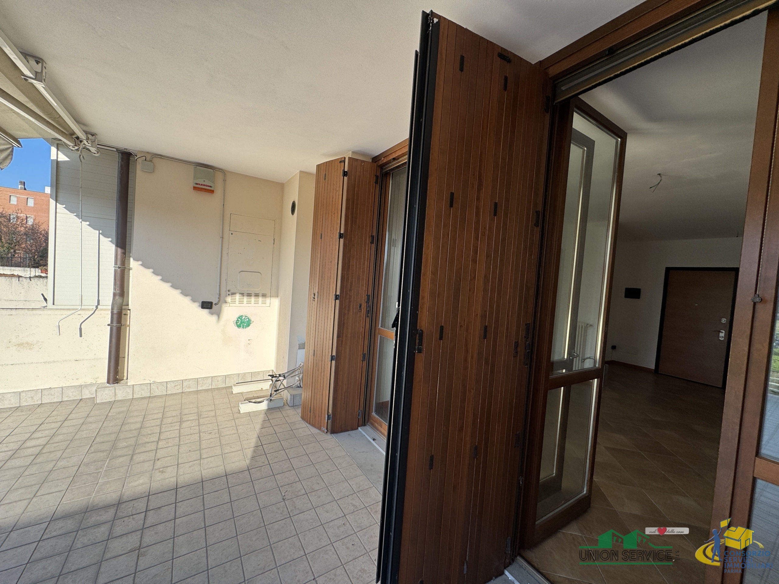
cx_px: 390
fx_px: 315
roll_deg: -4.5
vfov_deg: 85.7
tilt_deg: -2.7
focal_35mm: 14
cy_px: 292
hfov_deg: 102.1
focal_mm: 2.22
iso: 40
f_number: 2.2
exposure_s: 1/264
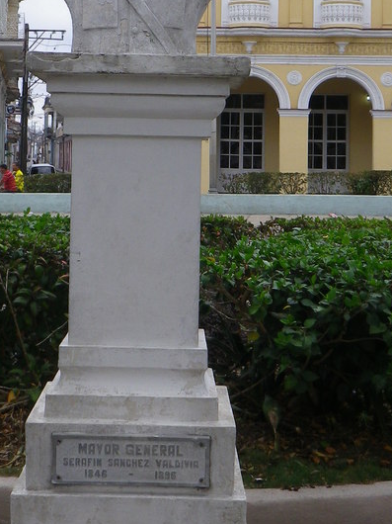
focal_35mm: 77
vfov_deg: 24.9
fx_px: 1164
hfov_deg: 19.1
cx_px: 164
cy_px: 109
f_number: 3.5
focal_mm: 6.1
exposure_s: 1/125
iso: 80
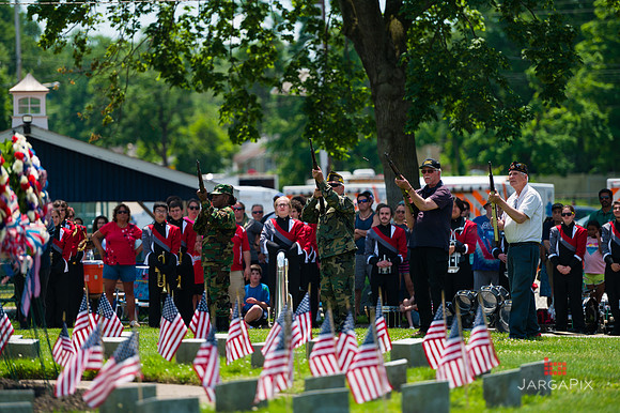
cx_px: 310
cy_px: 206
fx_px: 3442
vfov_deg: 6.9
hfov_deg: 10.3
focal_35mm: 200
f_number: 3.2
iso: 200
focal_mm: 200
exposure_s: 1/2500
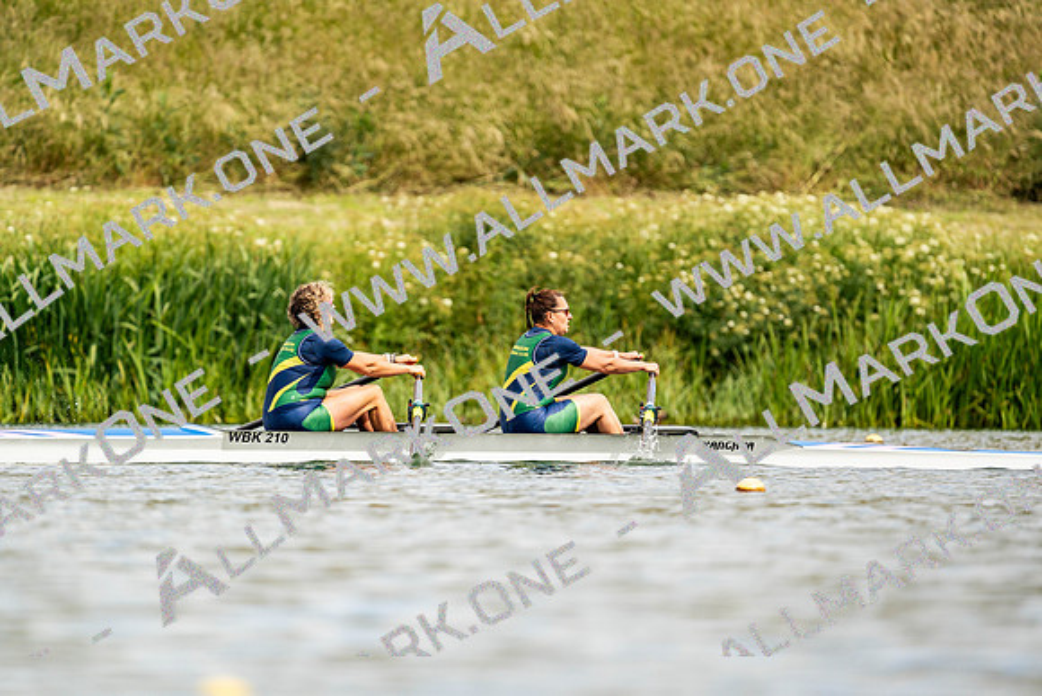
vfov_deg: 2.3
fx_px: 17370
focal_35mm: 600
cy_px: 348
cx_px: 521
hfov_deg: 3.4
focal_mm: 600
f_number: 6.3
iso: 400
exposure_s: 1/2000
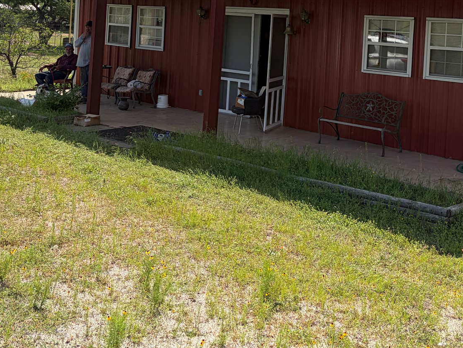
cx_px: 331
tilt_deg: -1.1
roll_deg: -2.1
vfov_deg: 29.0
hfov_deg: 38.9
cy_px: 29
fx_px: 642
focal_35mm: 48
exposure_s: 1/4608
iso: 50
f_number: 1.6
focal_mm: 5.96
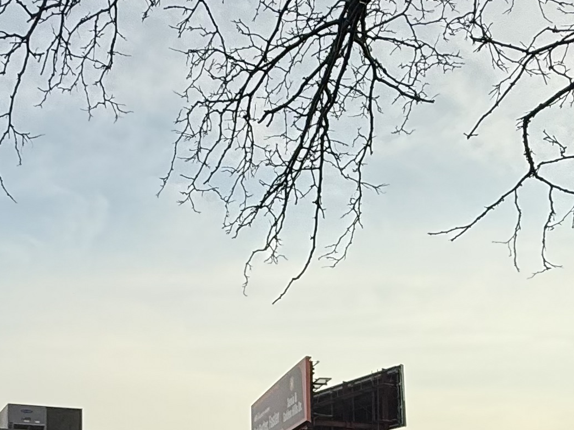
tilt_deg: +7.1
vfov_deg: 25.0
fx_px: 896
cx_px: 186
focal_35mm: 54
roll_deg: +0.6
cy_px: 481
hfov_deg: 35.2
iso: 50
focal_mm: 2.22
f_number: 2.2
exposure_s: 1/2611
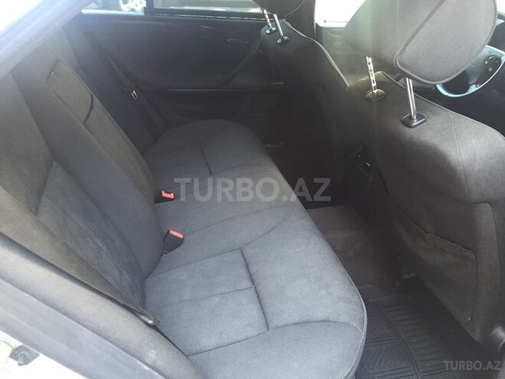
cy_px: 190
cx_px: 252
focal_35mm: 29
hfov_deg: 61.7
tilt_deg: -28.7
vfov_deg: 48.2
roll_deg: -11.6
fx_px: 423
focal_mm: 4.15
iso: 64
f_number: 2.2
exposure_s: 1/33
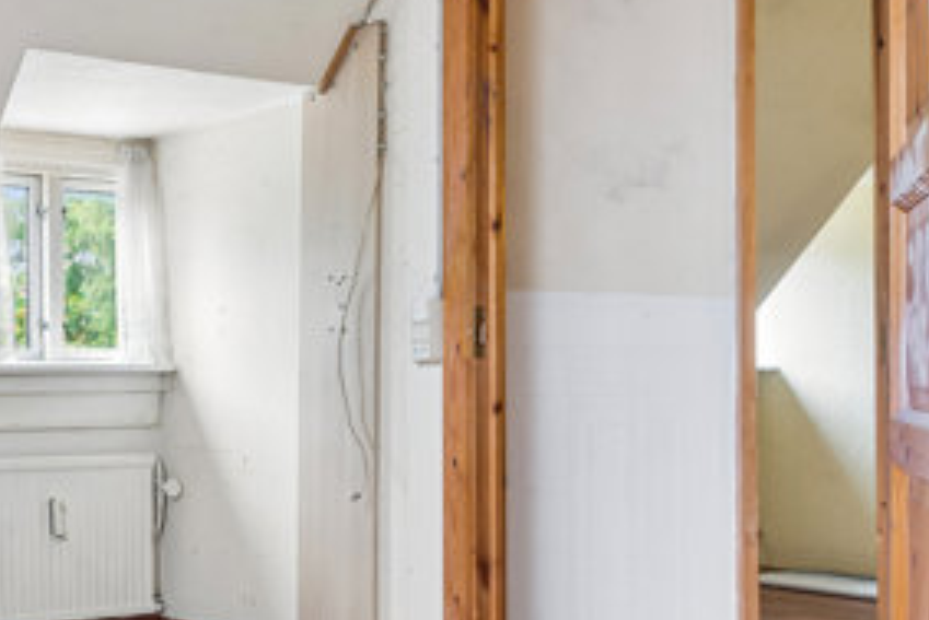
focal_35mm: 48
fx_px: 1239
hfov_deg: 34.4
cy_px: 405
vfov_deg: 28.0
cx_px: -138
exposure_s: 1.6
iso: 250
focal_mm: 17
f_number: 10
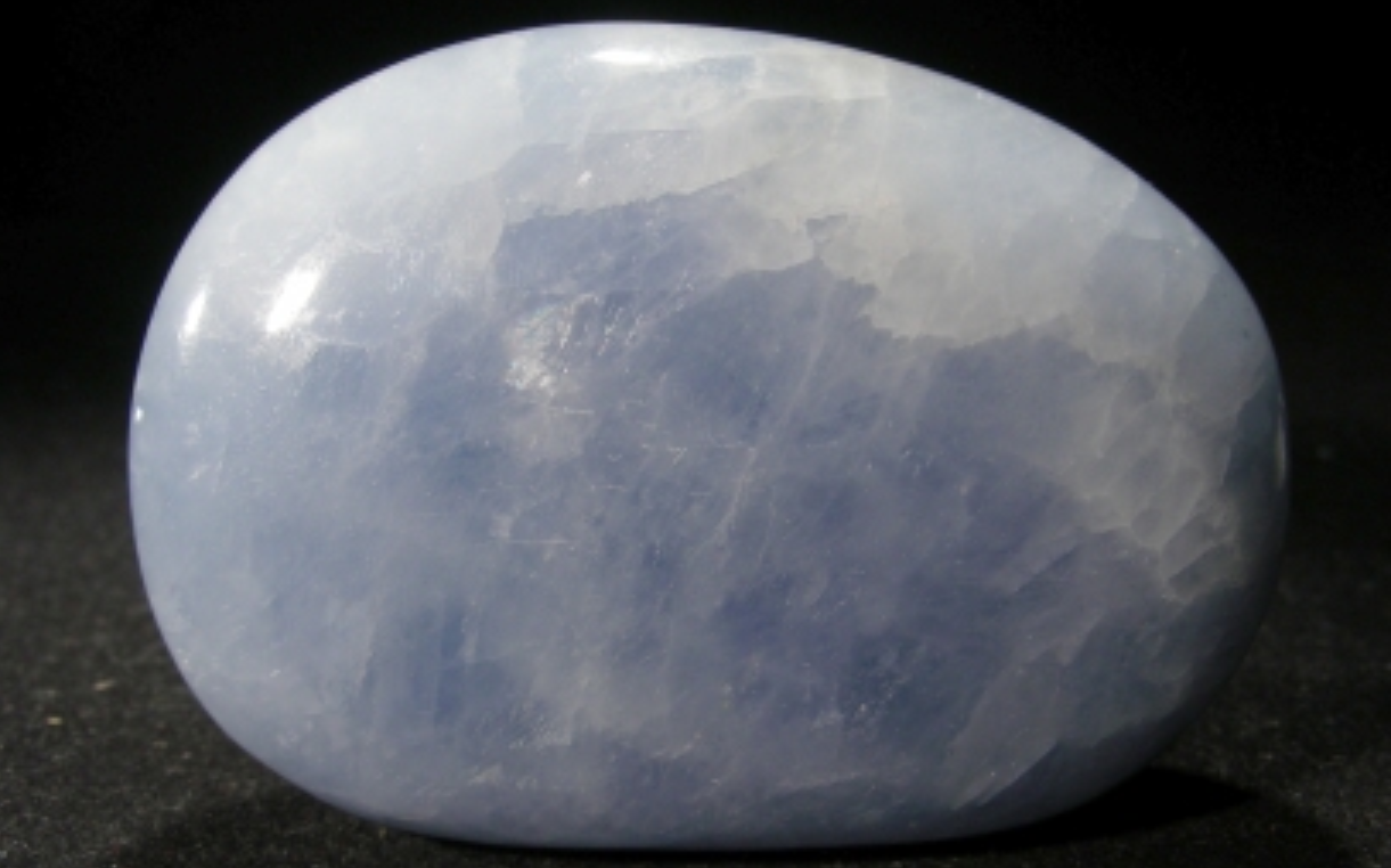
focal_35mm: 47
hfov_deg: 42.7
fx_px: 1781
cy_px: 477
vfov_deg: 27.4
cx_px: 697
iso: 50
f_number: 3.5
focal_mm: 7.4
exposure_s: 1/60.1
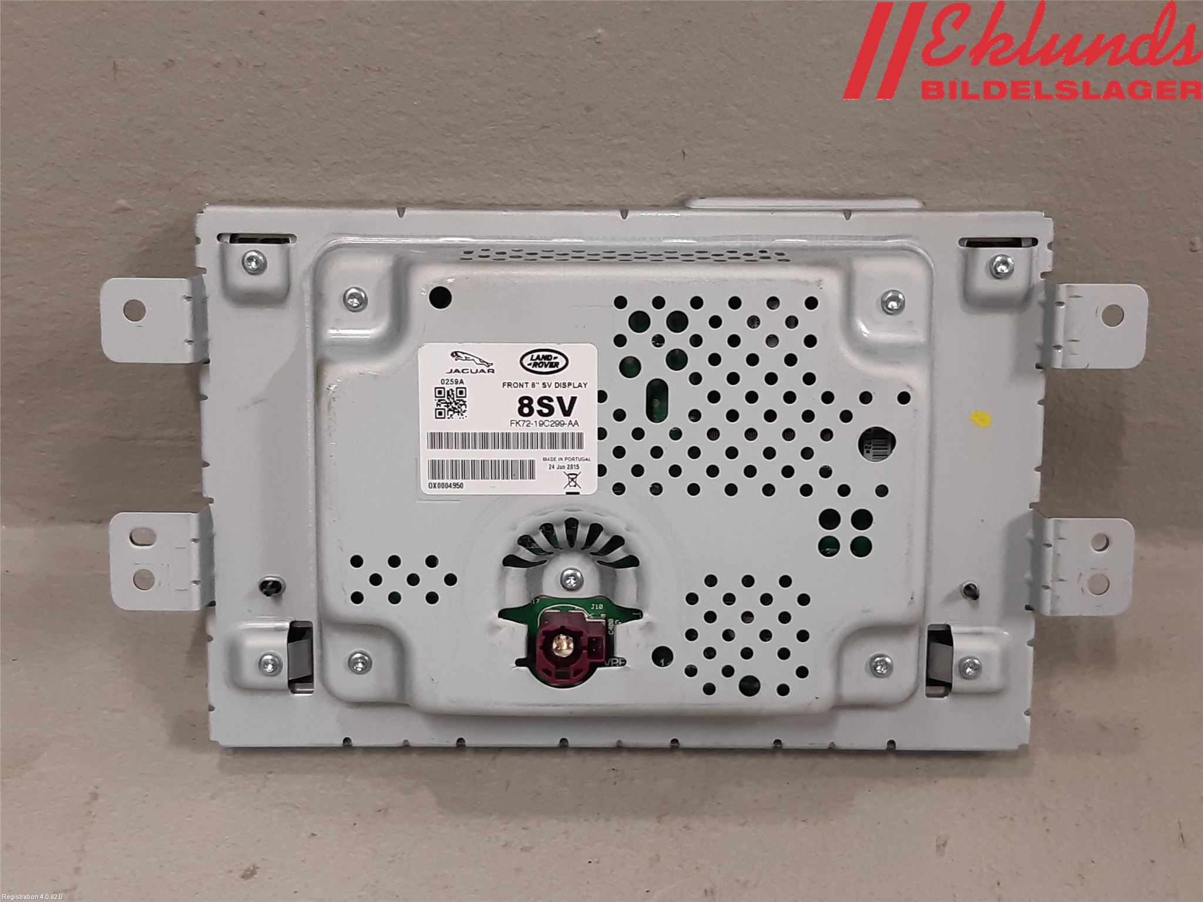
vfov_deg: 53.1
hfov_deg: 67.3
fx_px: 904
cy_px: 451
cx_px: 602
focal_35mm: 26
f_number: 1.7
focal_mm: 3.93
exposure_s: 1/50
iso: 125
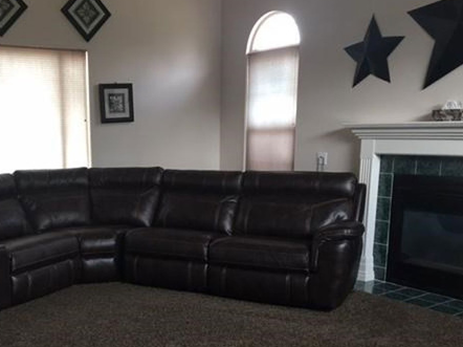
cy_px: 236
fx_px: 561
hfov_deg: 43.8
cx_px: 135
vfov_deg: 34.0
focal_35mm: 42
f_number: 2.2
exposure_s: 1/30
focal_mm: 4.15
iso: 80
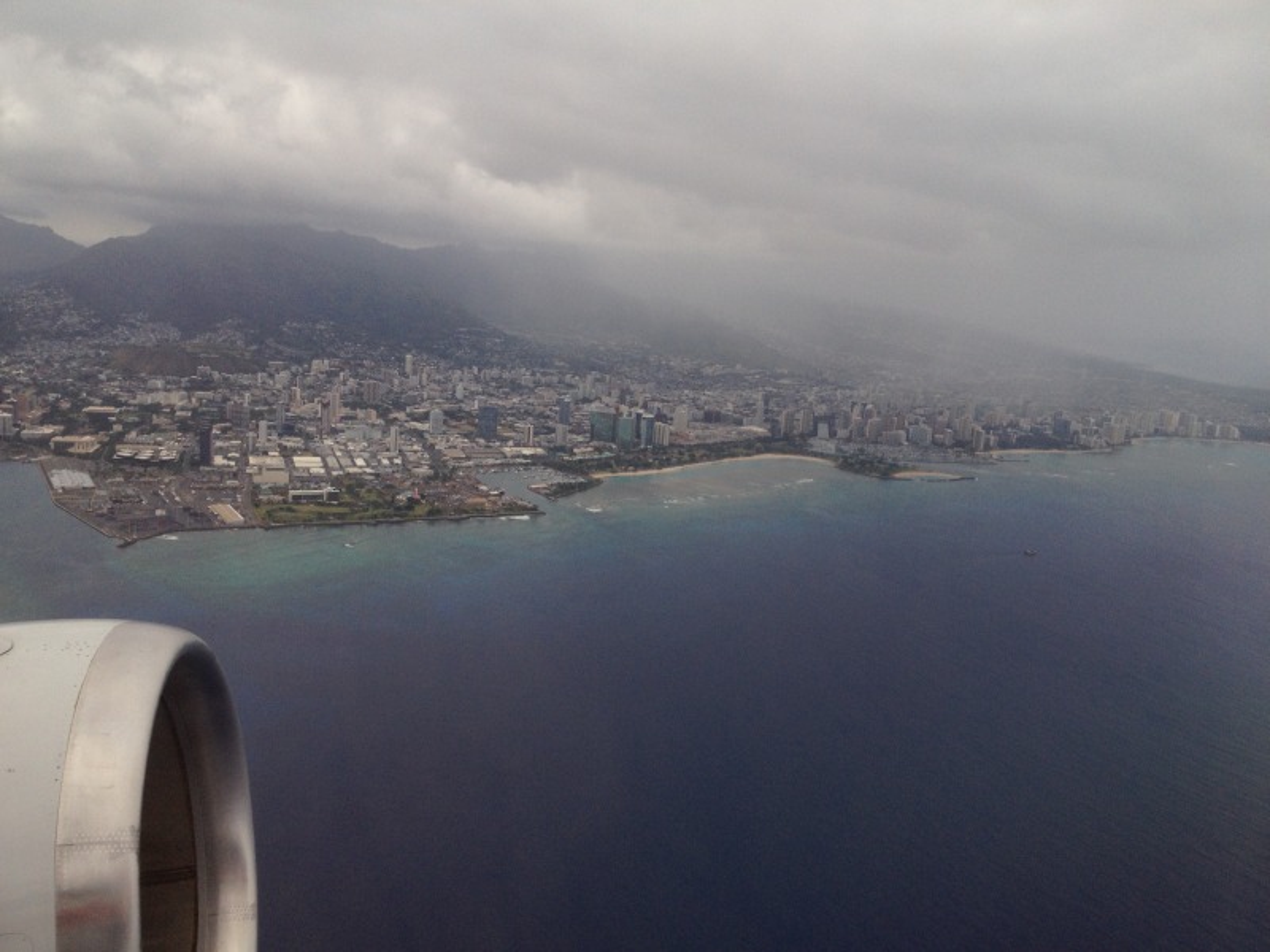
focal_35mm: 35
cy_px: 476
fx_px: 1284
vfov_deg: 40.7
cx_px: 635
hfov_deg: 52.6
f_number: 2.4
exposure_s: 1/254
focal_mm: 4.28
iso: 50
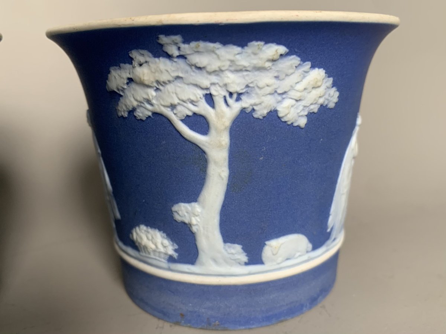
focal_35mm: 26
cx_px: 223
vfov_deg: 53.1
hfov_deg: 67.3
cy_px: 167
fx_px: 335
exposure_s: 1/63
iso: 100
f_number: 1.8
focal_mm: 4.25
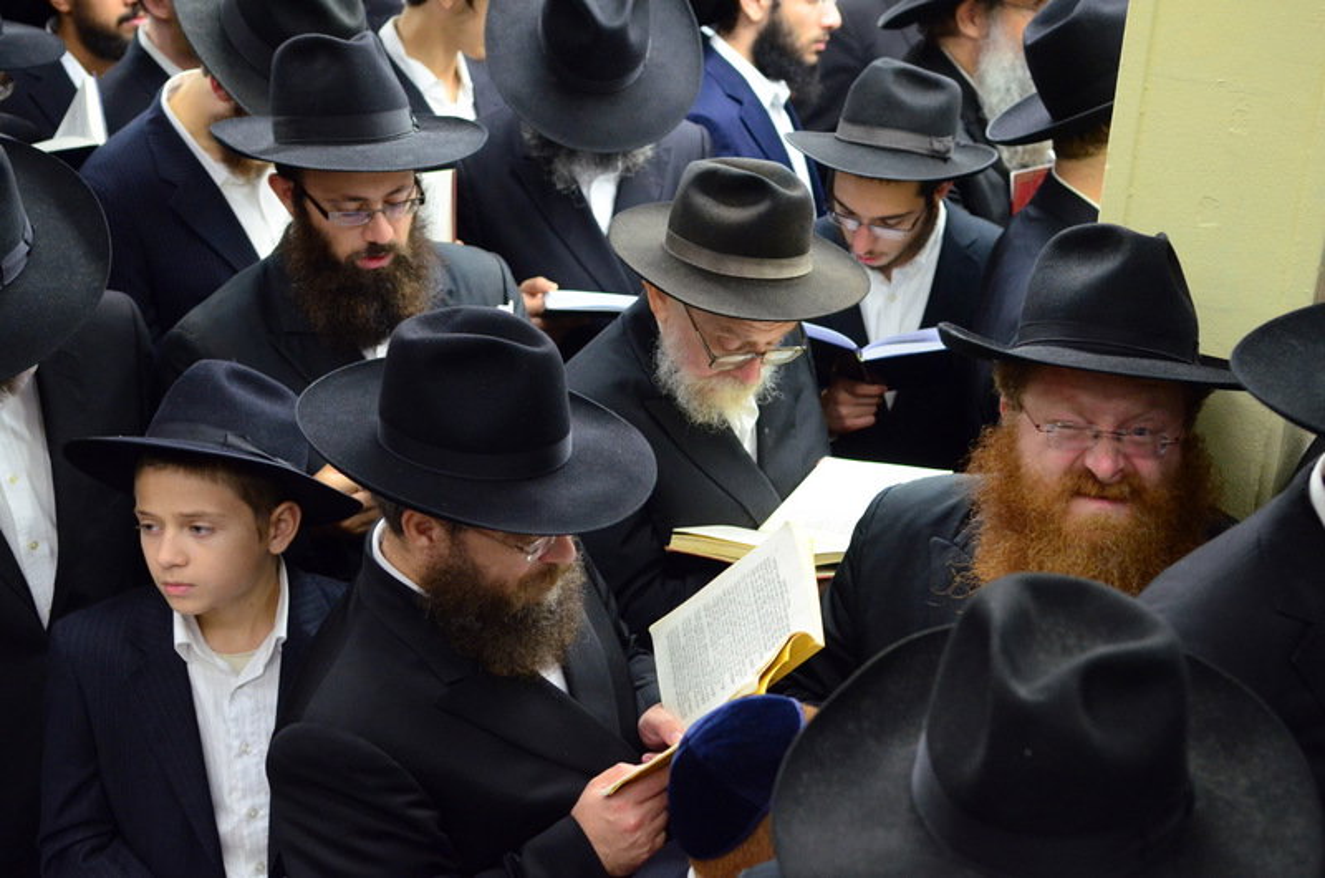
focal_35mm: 52
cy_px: 439
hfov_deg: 37.9
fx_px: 1928
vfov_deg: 25.6
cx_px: 662
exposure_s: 1/125
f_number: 3.5
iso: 2000
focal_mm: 35
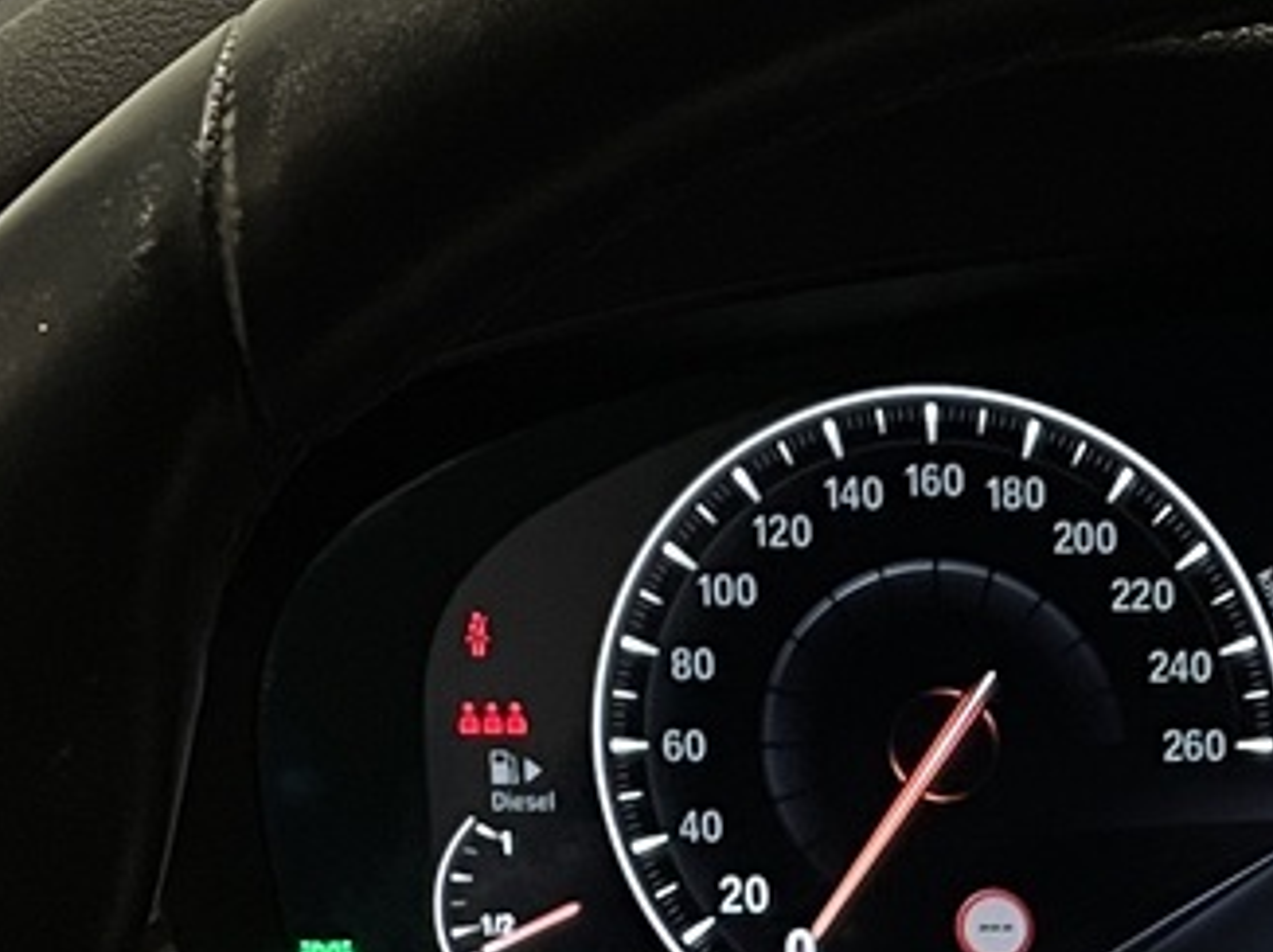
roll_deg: +1.1
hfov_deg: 16.4
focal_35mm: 115
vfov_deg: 12.1
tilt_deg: -31.7
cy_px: 1541
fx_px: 4226
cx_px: 1535
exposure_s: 1/50
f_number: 1.6
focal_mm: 4.2
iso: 400
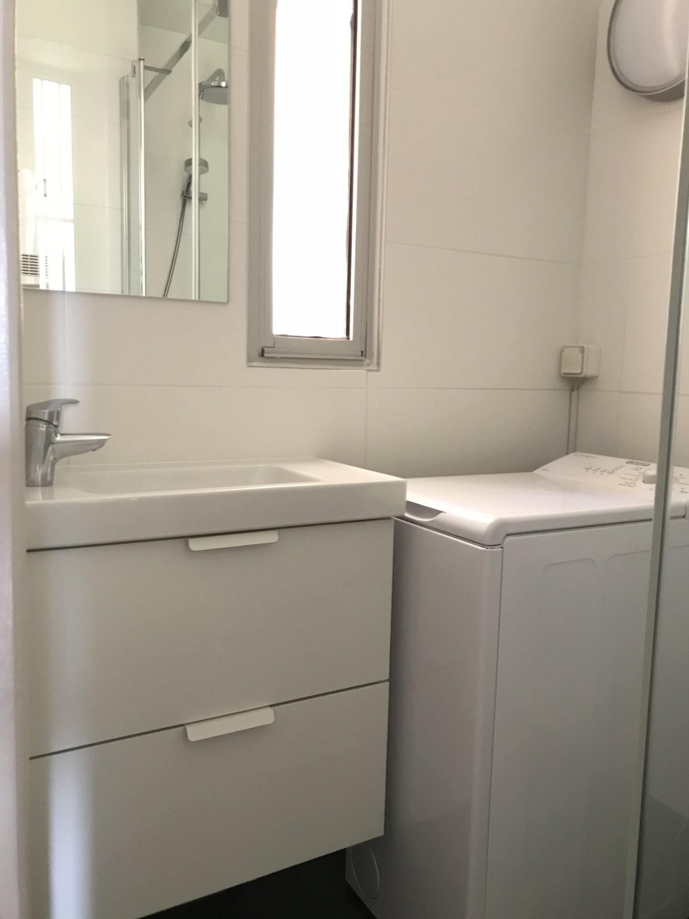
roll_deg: -1.9
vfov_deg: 63.4
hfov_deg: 49.7
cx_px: 344
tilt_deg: -6.8
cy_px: 460
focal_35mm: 28
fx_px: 743
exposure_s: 1/11
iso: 100
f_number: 1.8
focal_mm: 3.99
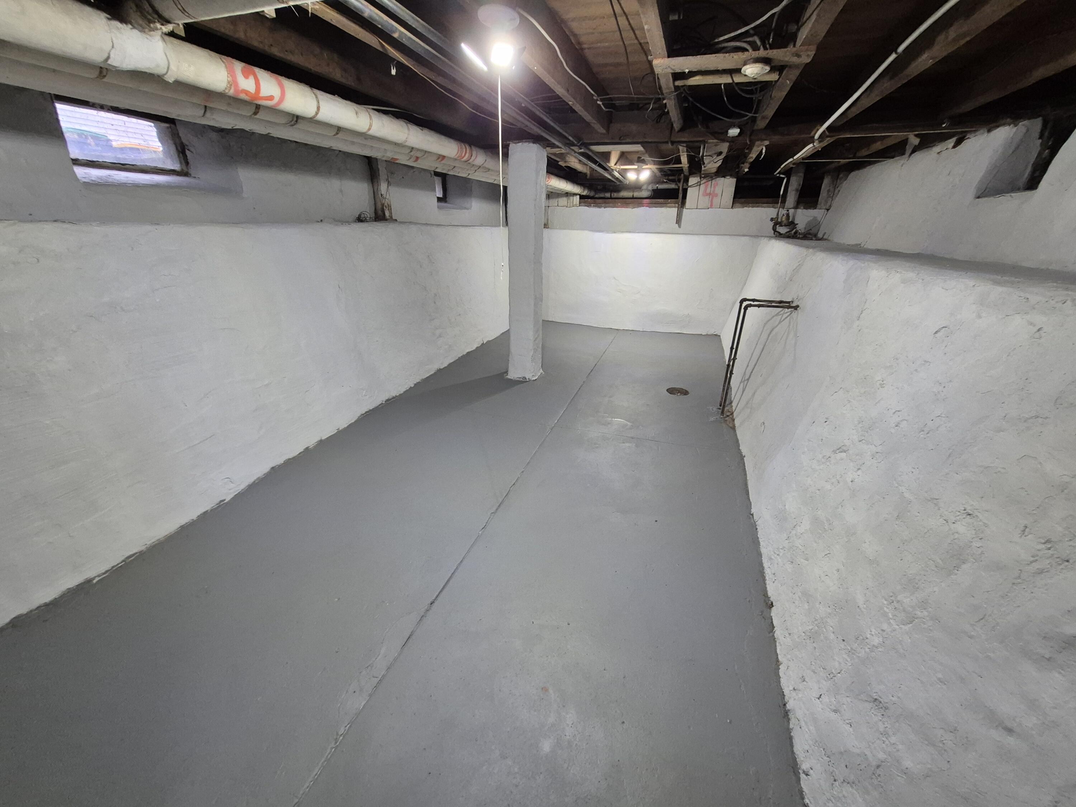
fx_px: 404
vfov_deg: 89.9
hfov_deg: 106.2
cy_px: 404
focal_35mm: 13
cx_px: 538
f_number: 2.2
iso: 400
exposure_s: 1/60
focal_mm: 1.74
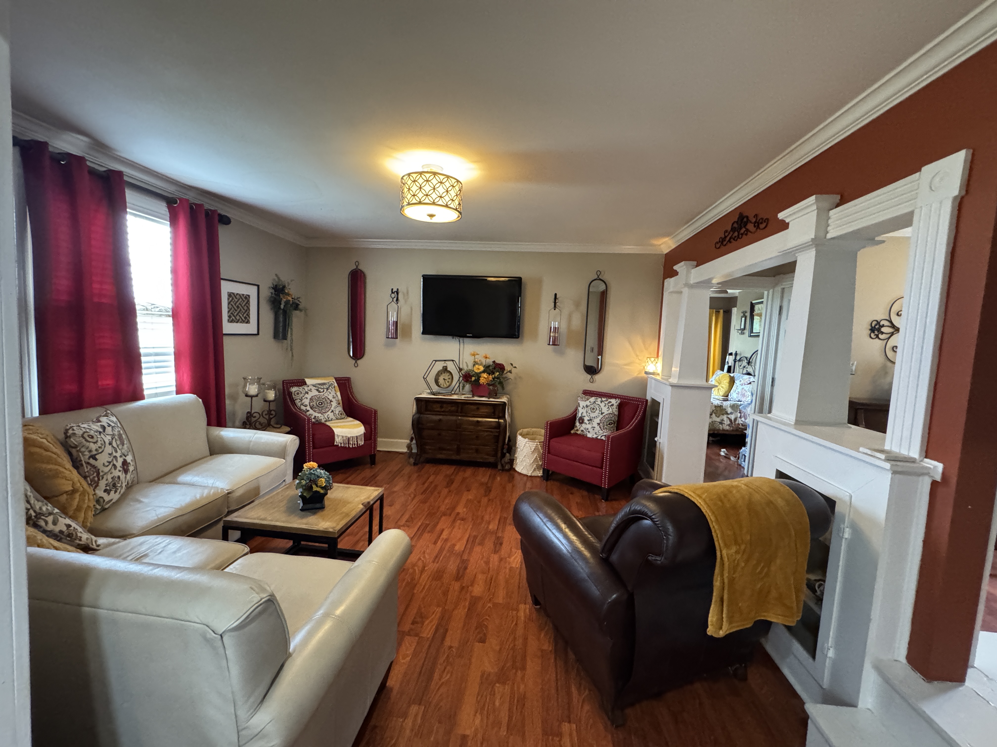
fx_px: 403
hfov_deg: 102.1
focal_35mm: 14
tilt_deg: -5.9
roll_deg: -2.4
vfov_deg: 85.7
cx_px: 498
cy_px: 374
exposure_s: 1/60
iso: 800
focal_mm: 2.22
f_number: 2.2
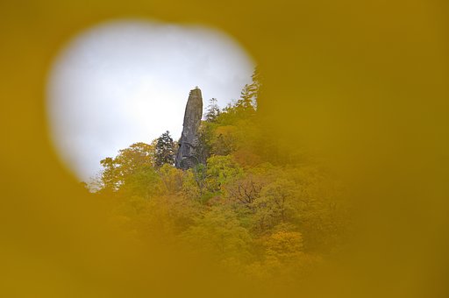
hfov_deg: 22.6
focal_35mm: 90
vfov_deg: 15.1
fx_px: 1121
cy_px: 149
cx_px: 224
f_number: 4.5
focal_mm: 60
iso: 100
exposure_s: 1/125
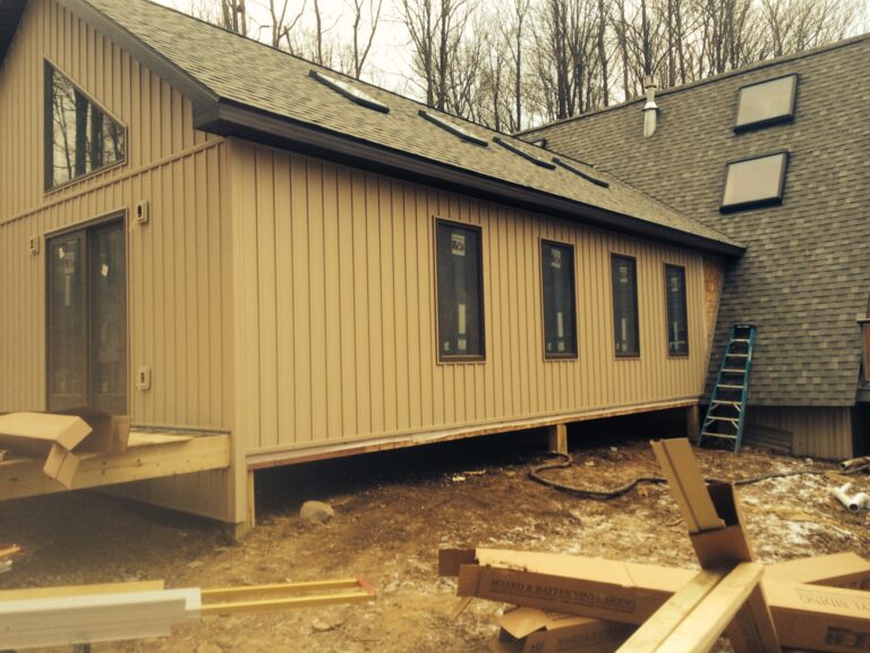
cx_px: 435
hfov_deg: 60.0
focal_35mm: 30
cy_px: 326
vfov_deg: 46.8
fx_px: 754
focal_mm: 4.12
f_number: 2.2
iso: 50
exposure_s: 1/60
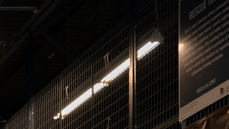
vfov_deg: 7.0
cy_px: 410
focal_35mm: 154
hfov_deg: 11.7
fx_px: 936
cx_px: -304
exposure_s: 1/200
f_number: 2.8
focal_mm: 24
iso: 1250
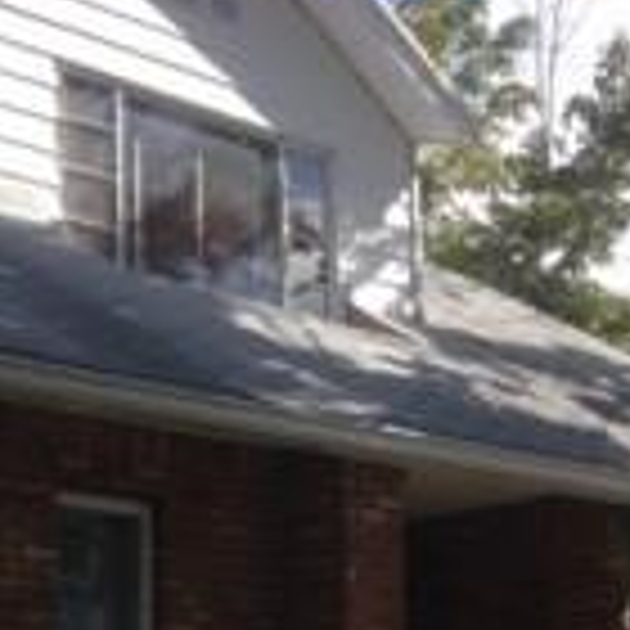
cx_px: 356
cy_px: 652
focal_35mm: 99
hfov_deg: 17.6
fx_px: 2038
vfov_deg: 17.1
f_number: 2.4
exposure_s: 1/849
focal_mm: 4.28
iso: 50
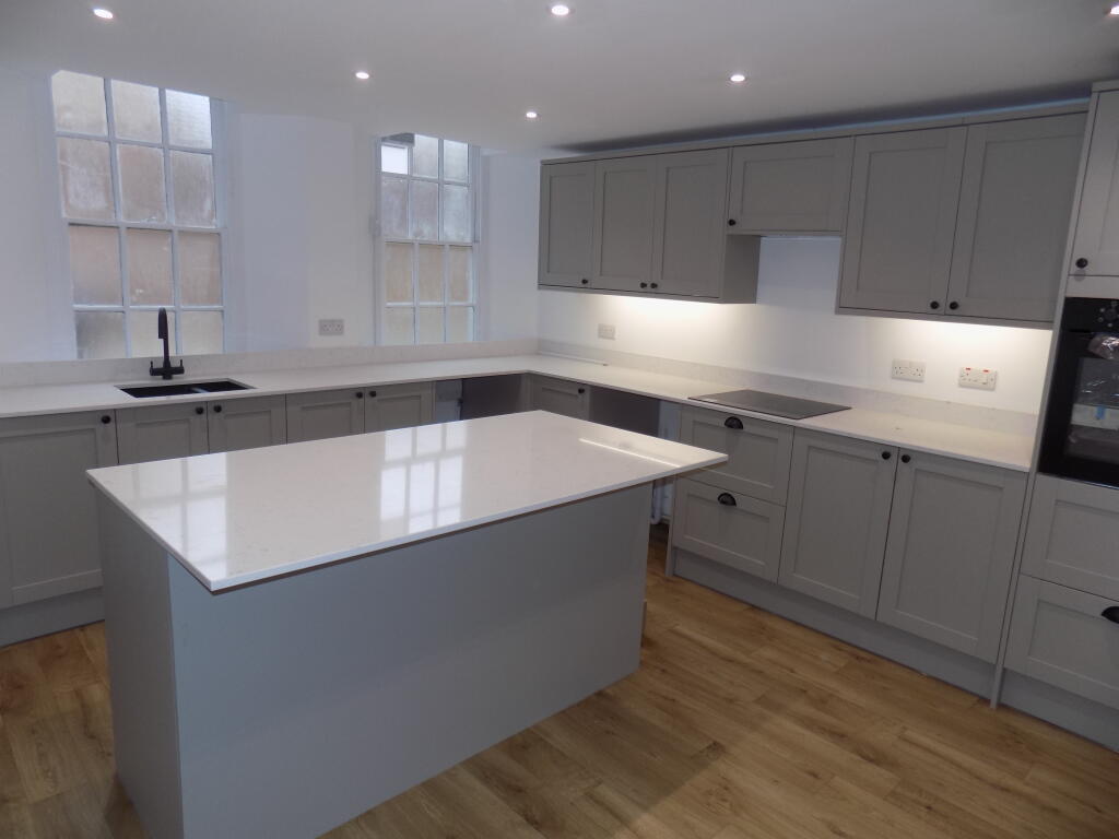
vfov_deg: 58.9
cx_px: 560
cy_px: 420
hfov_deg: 73.9
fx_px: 744
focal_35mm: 23
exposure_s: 1/40
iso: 80
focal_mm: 4
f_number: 3.1
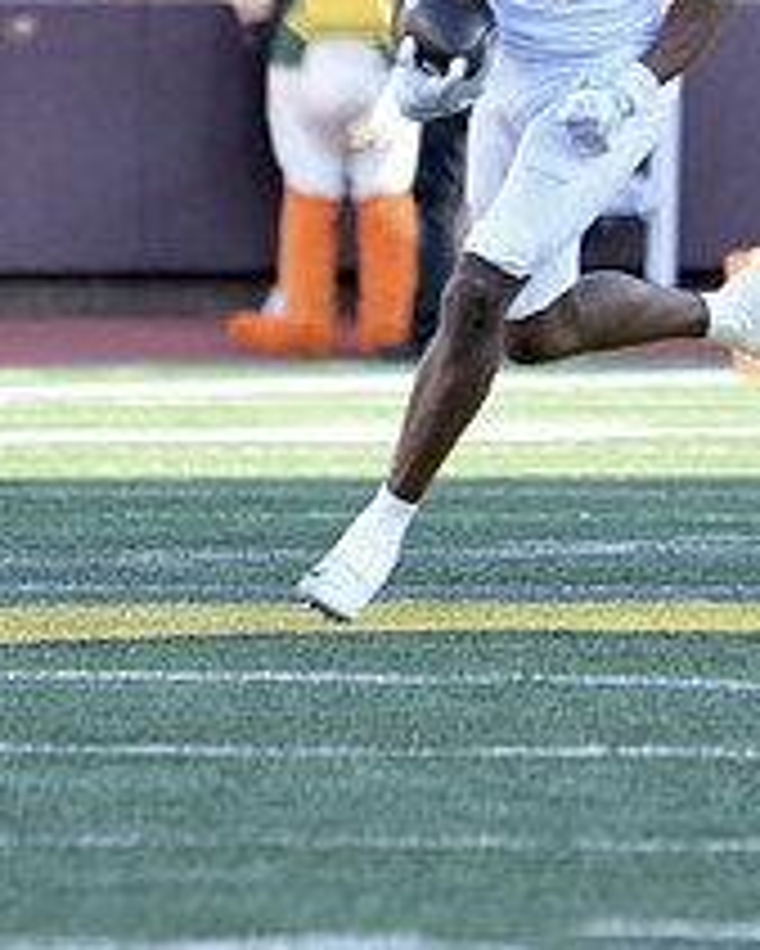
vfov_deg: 1.6
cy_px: 131
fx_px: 33715
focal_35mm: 1200
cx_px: 513
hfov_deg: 1.3
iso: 2500
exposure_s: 1/1000
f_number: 5.6
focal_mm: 310
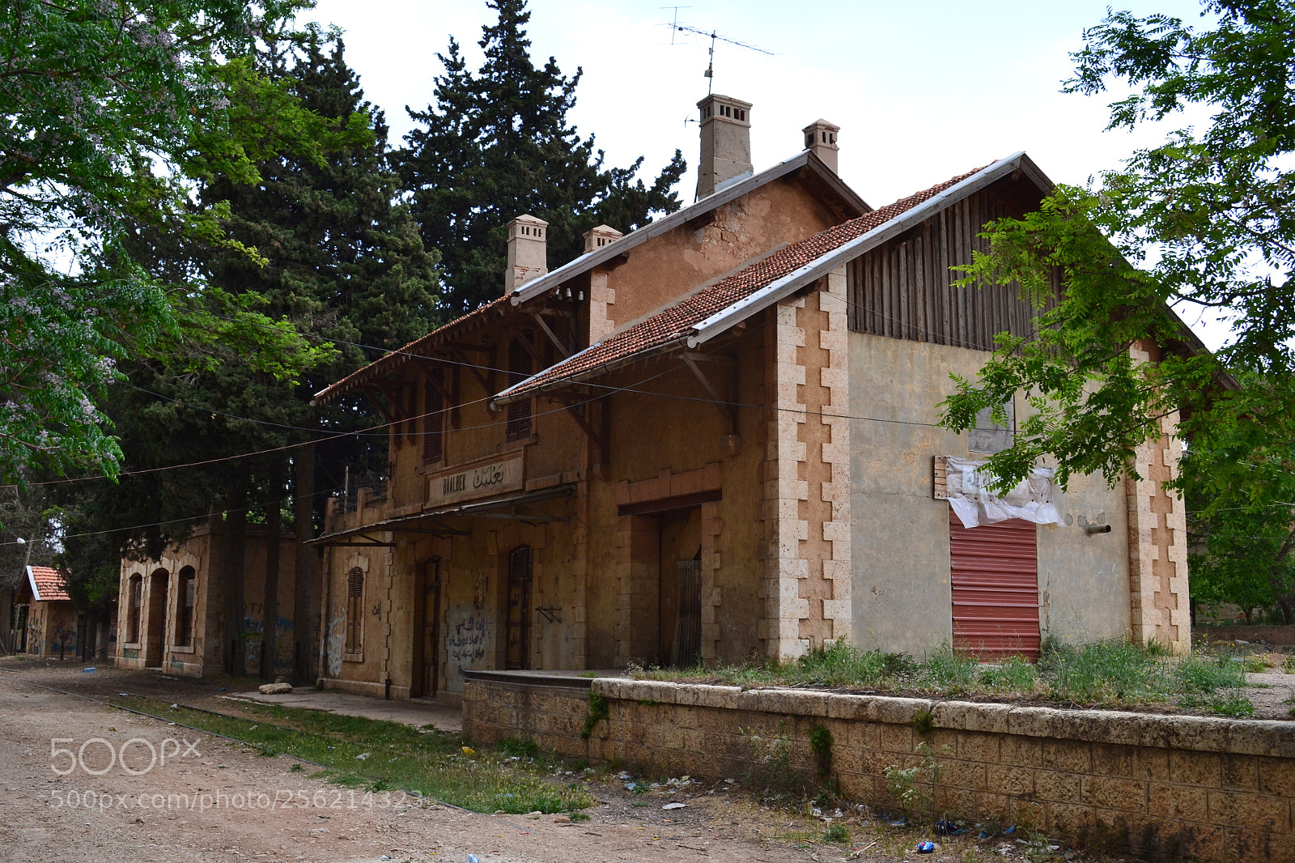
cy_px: 432
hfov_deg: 53.1
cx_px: 648
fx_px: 1295
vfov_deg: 36.9
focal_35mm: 36
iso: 400
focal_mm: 24
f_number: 9
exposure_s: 1/160
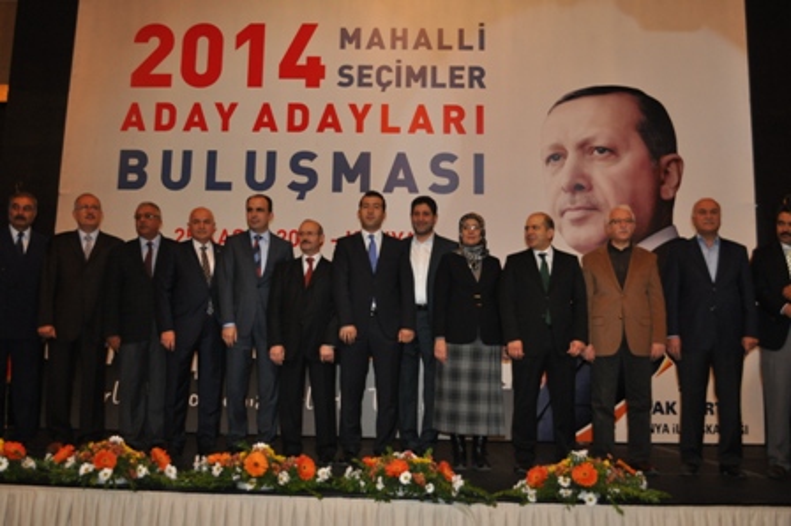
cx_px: 396
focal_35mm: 36
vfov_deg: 36.8
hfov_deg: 53.2
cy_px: 263
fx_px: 790
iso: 800
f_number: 4
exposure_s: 1/60
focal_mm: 24
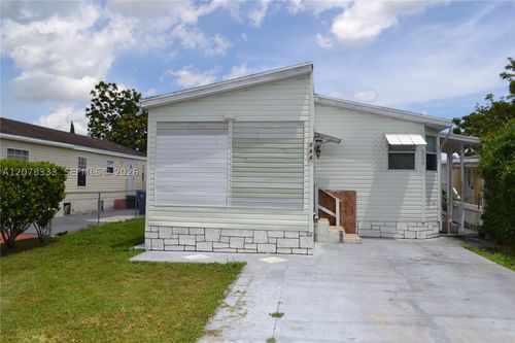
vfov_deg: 47.9
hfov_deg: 67.4
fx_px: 386
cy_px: 172
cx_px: 258
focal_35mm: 27
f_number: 9
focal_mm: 18
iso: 100
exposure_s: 1/320
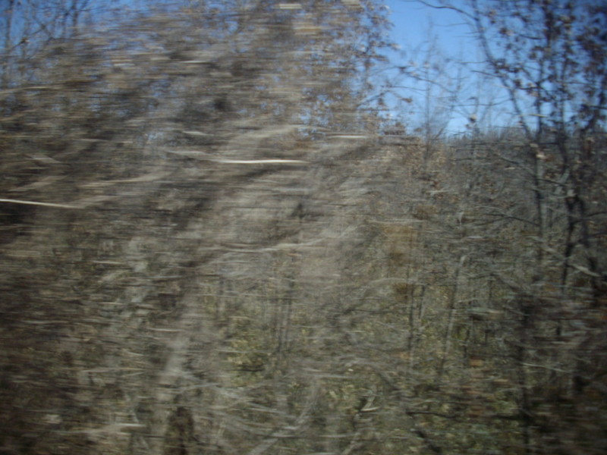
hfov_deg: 50.1
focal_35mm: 37
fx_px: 649
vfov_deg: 38.7
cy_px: 228
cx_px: 304
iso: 80
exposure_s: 1/200
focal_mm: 6.2
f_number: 5.6
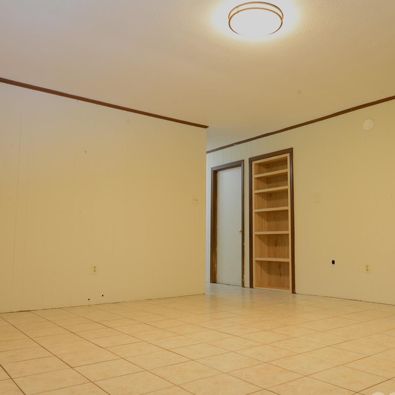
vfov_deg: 51.1
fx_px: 413
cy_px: 201
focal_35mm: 32
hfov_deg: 50.9
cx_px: 230
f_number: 10
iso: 200
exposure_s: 1.3
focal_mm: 22
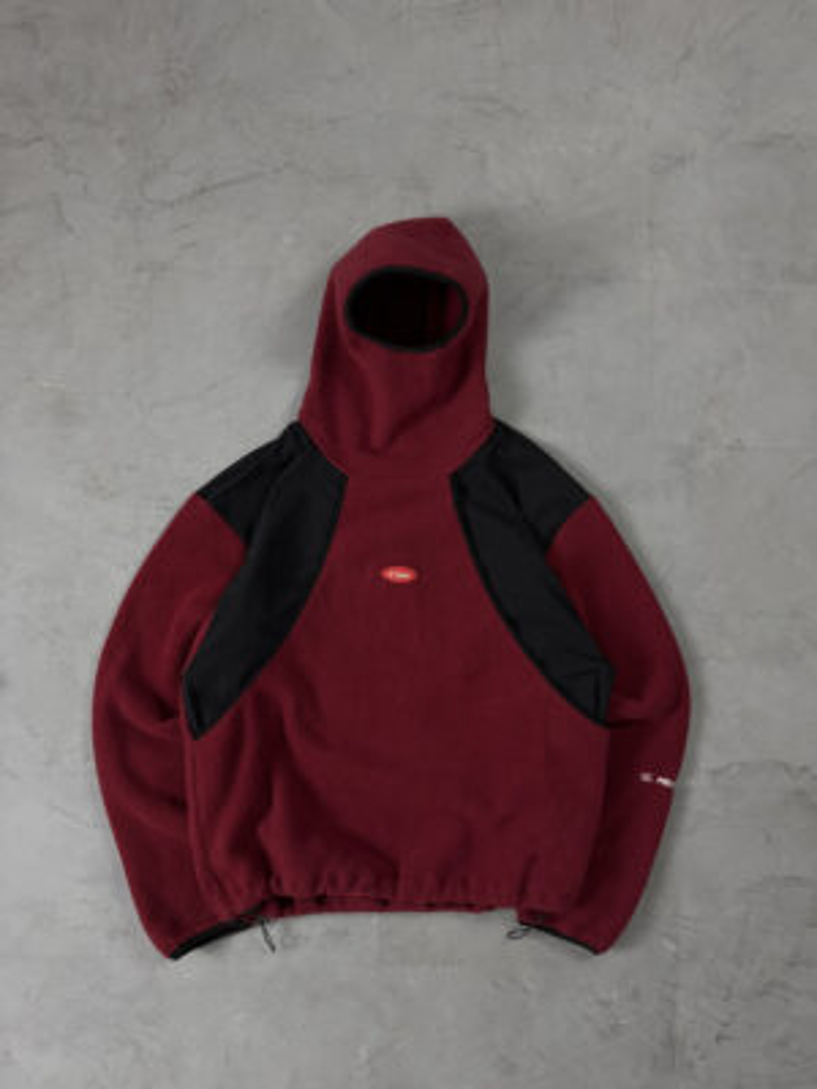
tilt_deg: -85.1
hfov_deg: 56.8
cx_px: 408
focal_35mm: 24
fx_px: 755
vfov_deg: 71.6
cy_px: 544
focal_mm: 6.76
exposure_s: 1/60
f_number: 1.78
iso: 125
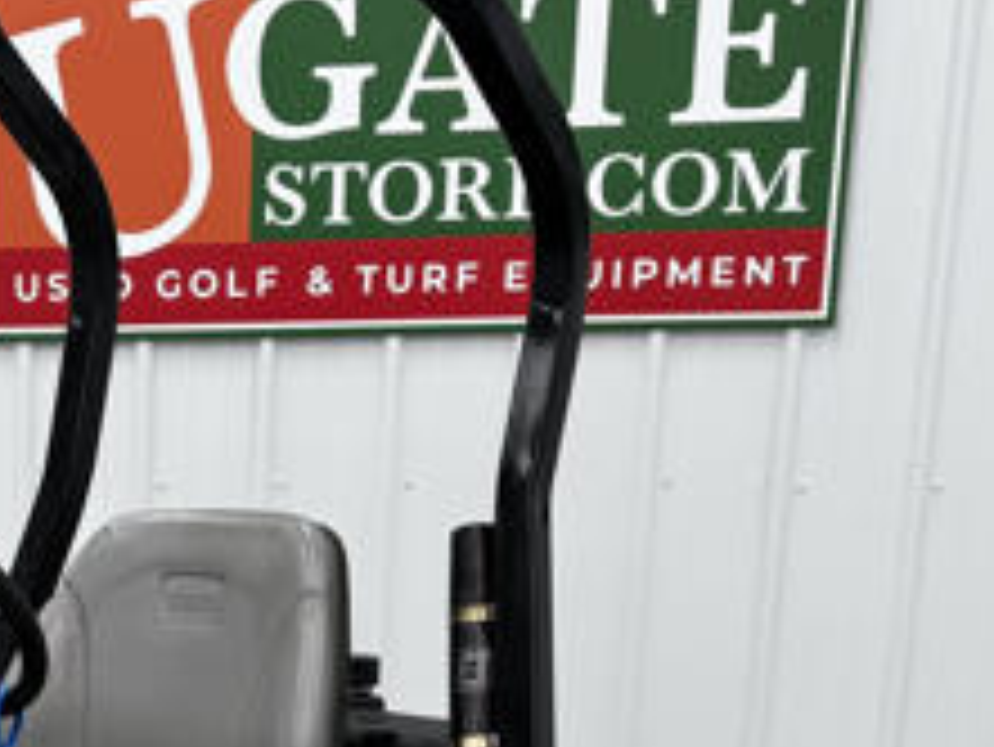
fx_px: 2500
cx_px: -63
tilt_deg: -19.6
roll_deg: -0.4
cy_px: 1125
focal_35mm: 87
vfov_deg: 15.6
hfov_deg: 21.5
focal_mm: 6.76
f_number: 1.78
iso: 64
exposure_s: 1/120
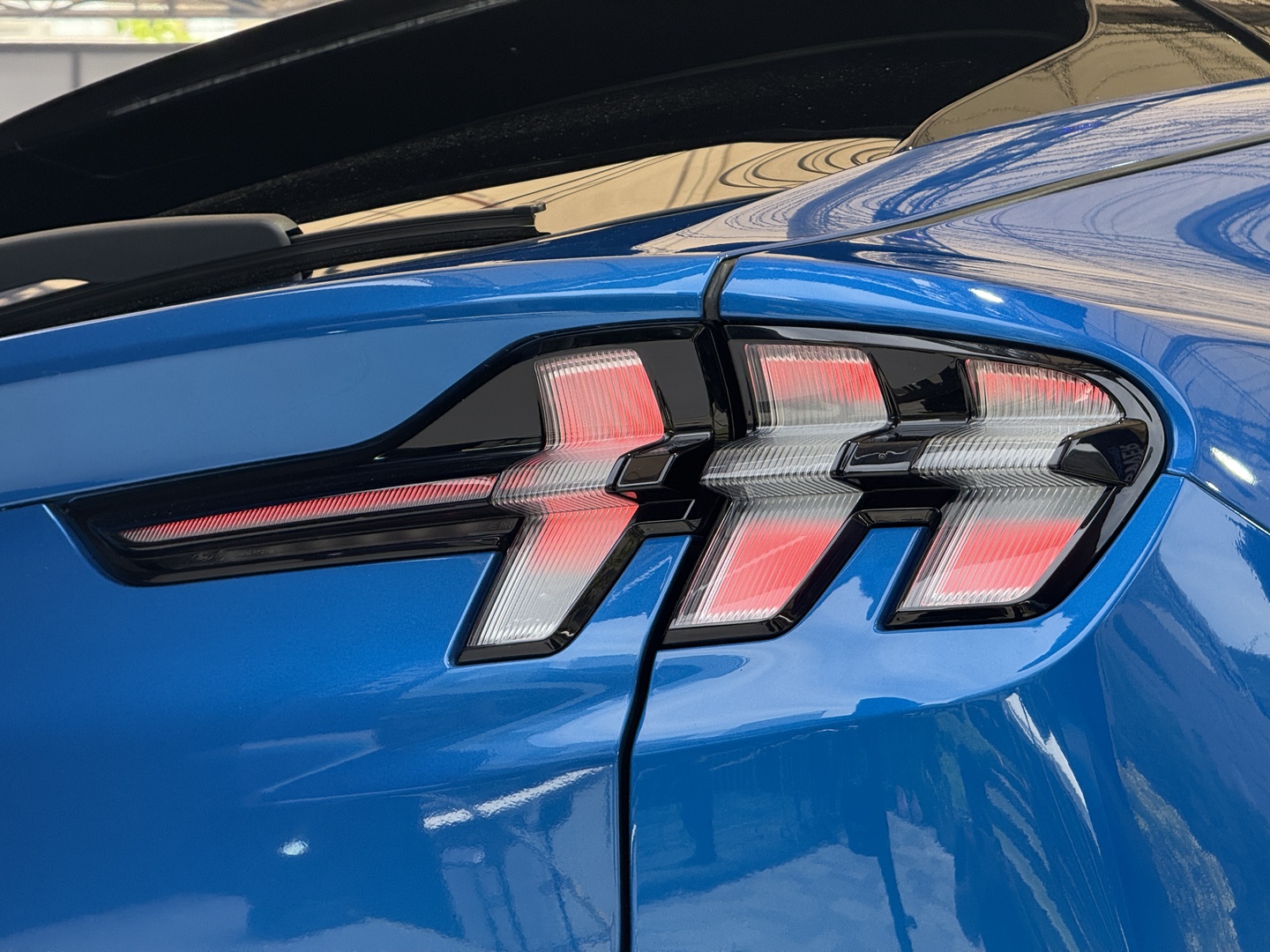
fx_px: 4403
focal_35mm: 120
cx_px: 635
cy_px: 476
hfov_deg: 16.4
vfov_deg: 12.3
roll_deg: +0.4
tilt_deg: +13.0
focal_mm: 15.66
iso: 50
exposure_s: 1/187
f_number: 2.8
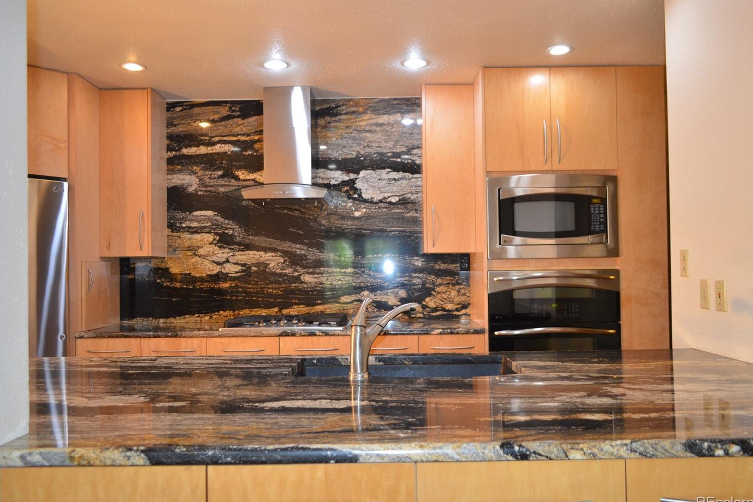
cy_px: 253
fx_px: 586
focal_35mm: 28
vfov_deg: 46.4
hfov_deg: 65.5
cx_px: 384
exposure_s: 1/60
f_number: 3.5
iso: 720
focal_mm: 18
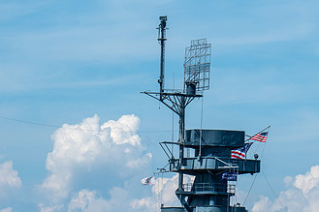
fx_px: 2453
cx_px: 215
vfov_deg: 5.0
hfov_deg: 7.4
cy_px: 182
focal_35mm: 277
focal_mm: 104.9
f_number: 5.6
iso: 200
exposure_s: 1/1100
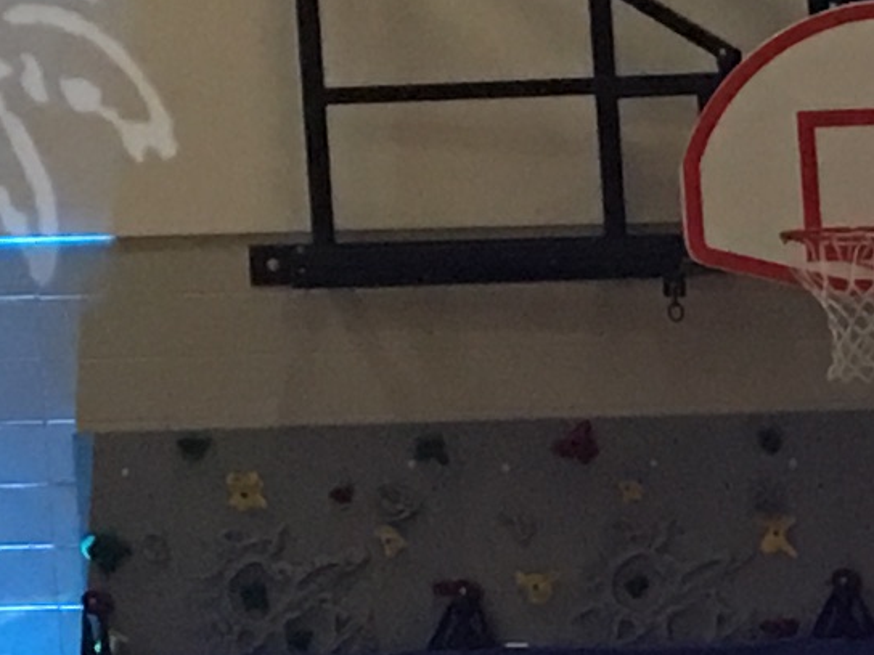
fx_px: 5428
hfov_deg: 8.1
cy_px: 1100
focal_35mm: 215
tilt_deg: -4.6
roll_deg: +1.1
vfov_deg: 6.8
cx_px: 2500
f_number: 2.2
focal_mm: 4.15
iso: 80
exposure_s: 1/15
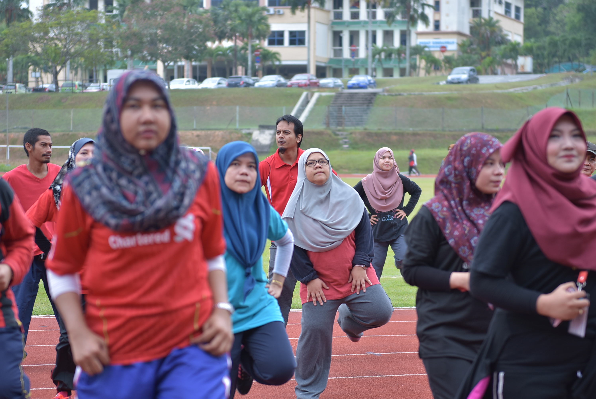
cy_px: 200
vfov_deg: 13.1
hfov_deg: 19.4
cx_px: 298
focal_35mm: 105
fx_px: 1740
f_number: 2.8
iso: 100
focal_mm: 70
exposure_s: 1/200
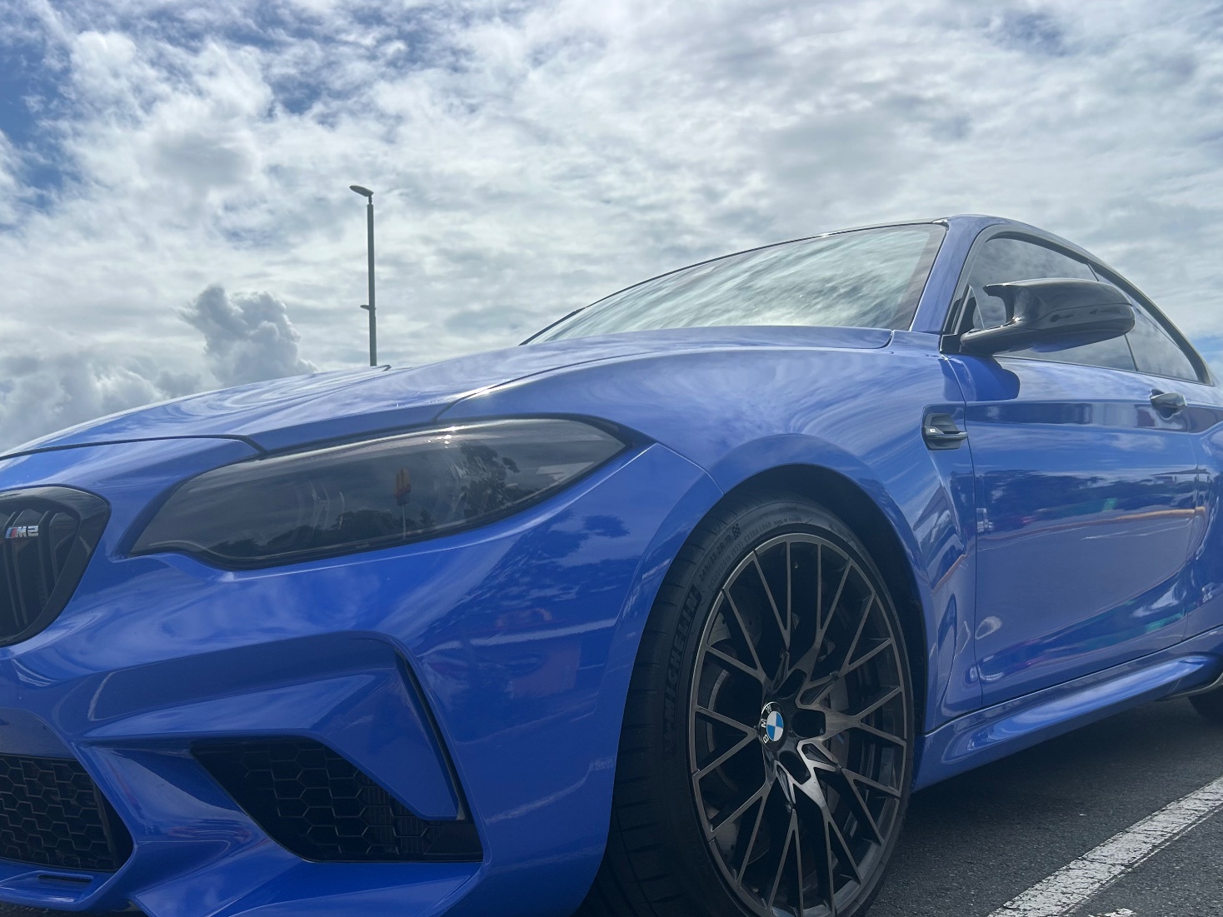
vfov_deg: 41.4
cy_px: 595
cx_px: 601
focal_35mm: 34
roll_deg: +0.0
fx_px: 1201
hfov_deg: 54.0
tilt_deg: -1.7
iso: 50
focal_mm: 5.7
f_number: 1.5
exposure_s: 1/9434
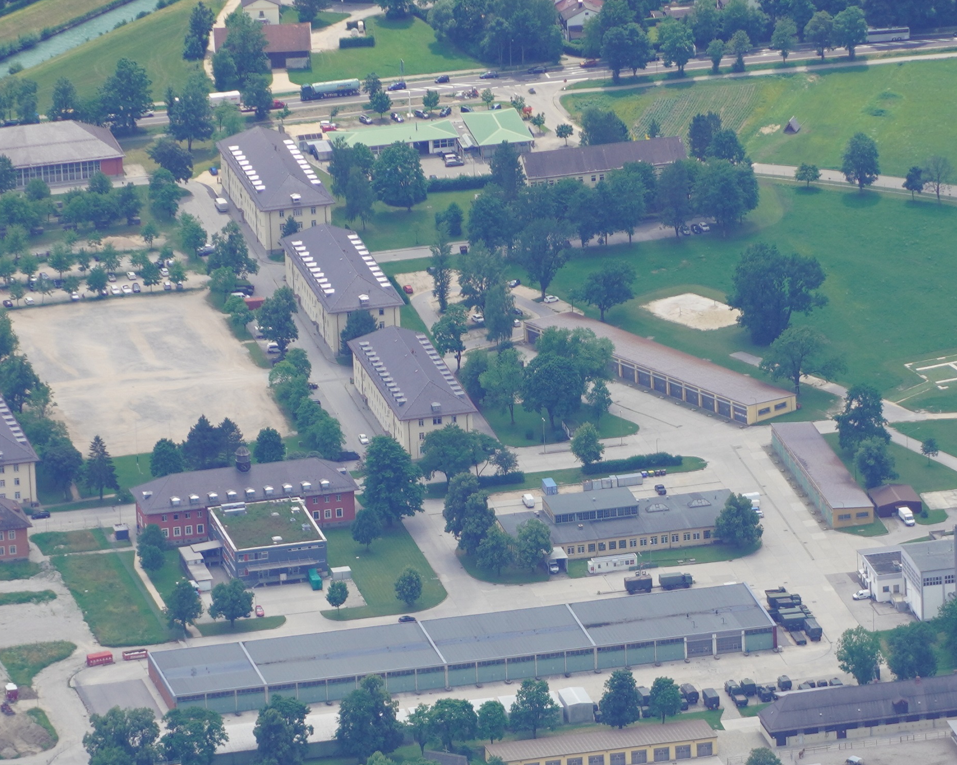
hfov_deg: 3.5
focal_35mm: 550
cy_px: 840
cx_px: 641
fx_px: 15588
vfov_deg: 2.8
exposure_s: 1/320
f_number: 5.6
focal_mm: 135
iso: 100
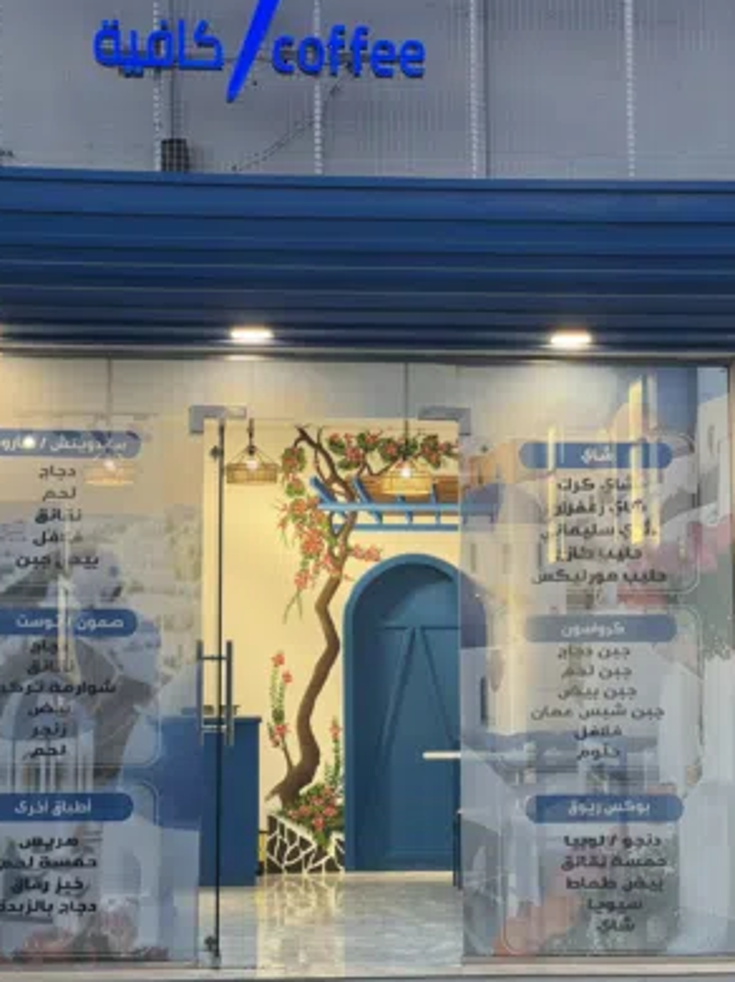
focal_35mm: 79
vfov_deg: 24.7
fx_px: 2239
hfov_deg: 18.6
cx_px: 360
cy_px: 483
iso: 125
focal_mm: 9
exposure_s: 1/50
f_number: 2.8
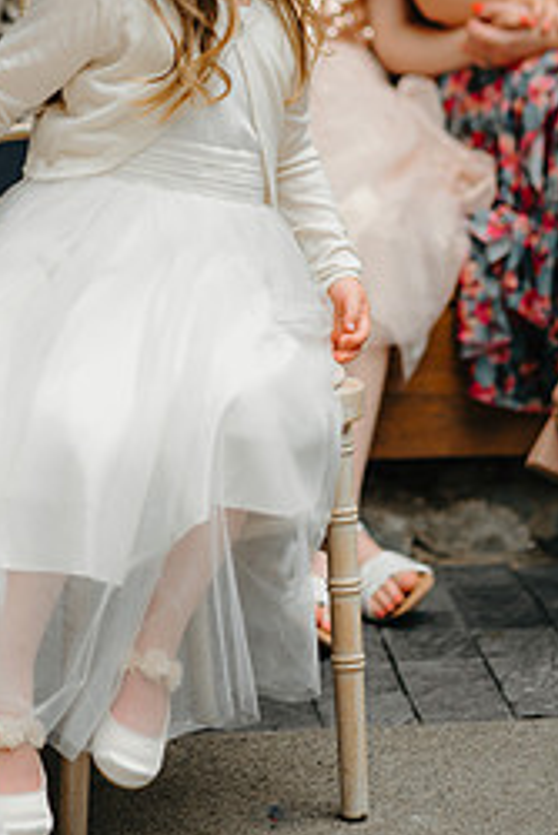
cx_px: 217
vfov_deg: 13.3
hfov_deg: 9.0
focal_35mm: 153
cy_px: 127
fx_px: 3552
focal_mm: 85
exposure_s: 1/500
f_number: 2
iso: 100
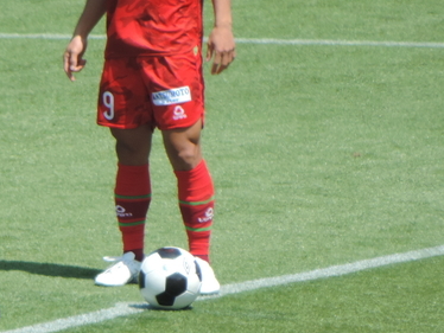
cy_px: 116
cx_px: 85
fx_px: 24694
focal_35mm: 1924
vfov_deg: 0.8
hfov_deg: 1.0
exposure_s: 1/500
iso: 180
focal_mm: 160.5
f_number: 5.5
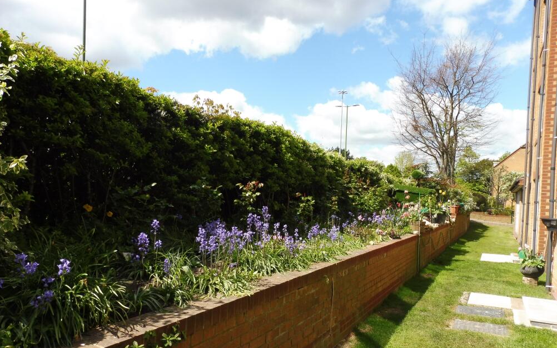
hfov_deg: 70.4
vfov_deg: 47.3
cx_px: 280
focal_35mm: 26
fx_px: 395
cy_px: 210
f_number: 4
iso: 100
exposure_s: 1/500
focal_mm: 4.3
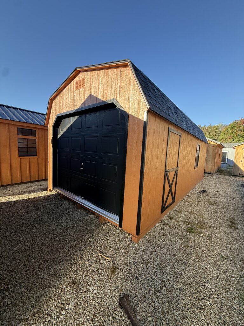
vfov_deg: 102.1
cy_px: 163
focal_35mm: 14
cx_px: 122
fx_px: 132
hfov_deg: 85.7
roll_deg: +0.0
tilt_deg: -4.9
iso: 64
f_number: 2.2
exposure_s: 1/289
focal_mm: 2.22
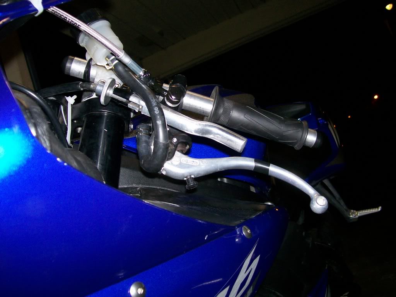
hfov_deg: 51.4
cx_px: 198
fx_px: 412
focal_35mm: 36
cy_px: 148
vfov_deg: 39.7
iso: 140
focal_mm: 6
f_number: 2.7
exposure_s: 1/64
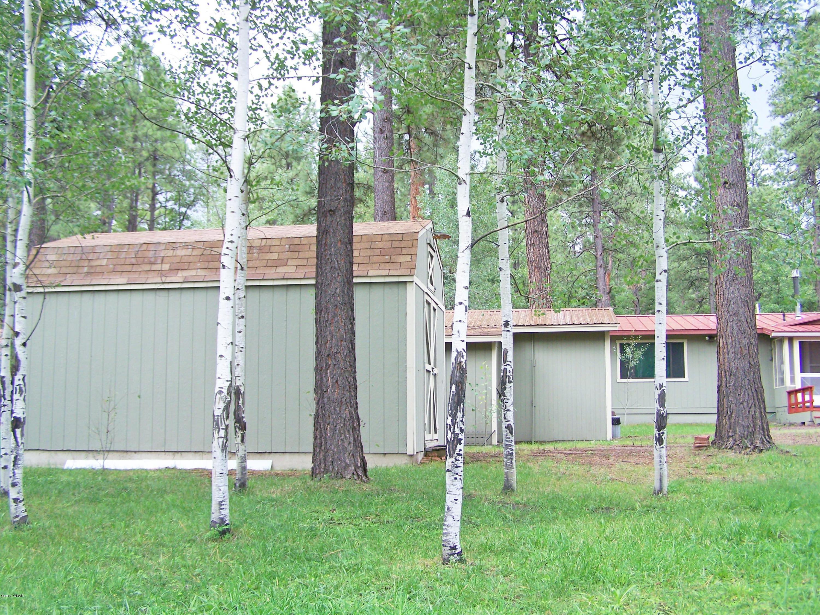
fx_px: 900
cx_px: 410
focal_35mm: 38
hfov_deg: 49.0
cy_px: 308
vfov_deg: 37.7
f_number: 2.8
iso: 64
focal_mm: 6.3
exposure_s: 1/50
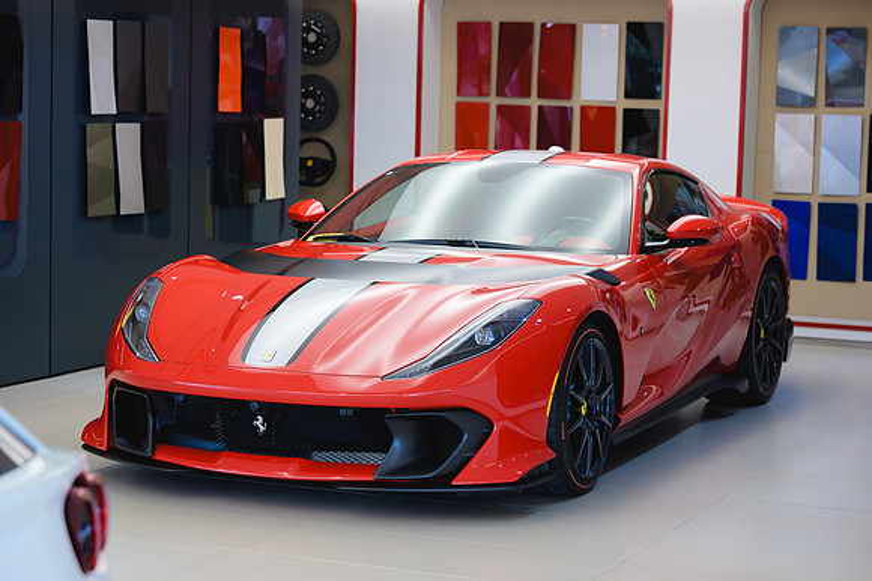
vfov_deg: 16.1
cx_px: 436
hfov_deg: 23.9
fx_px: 2058
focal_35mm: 85
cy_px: 290
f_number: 4
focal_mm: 85
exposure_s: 1/200
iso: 400
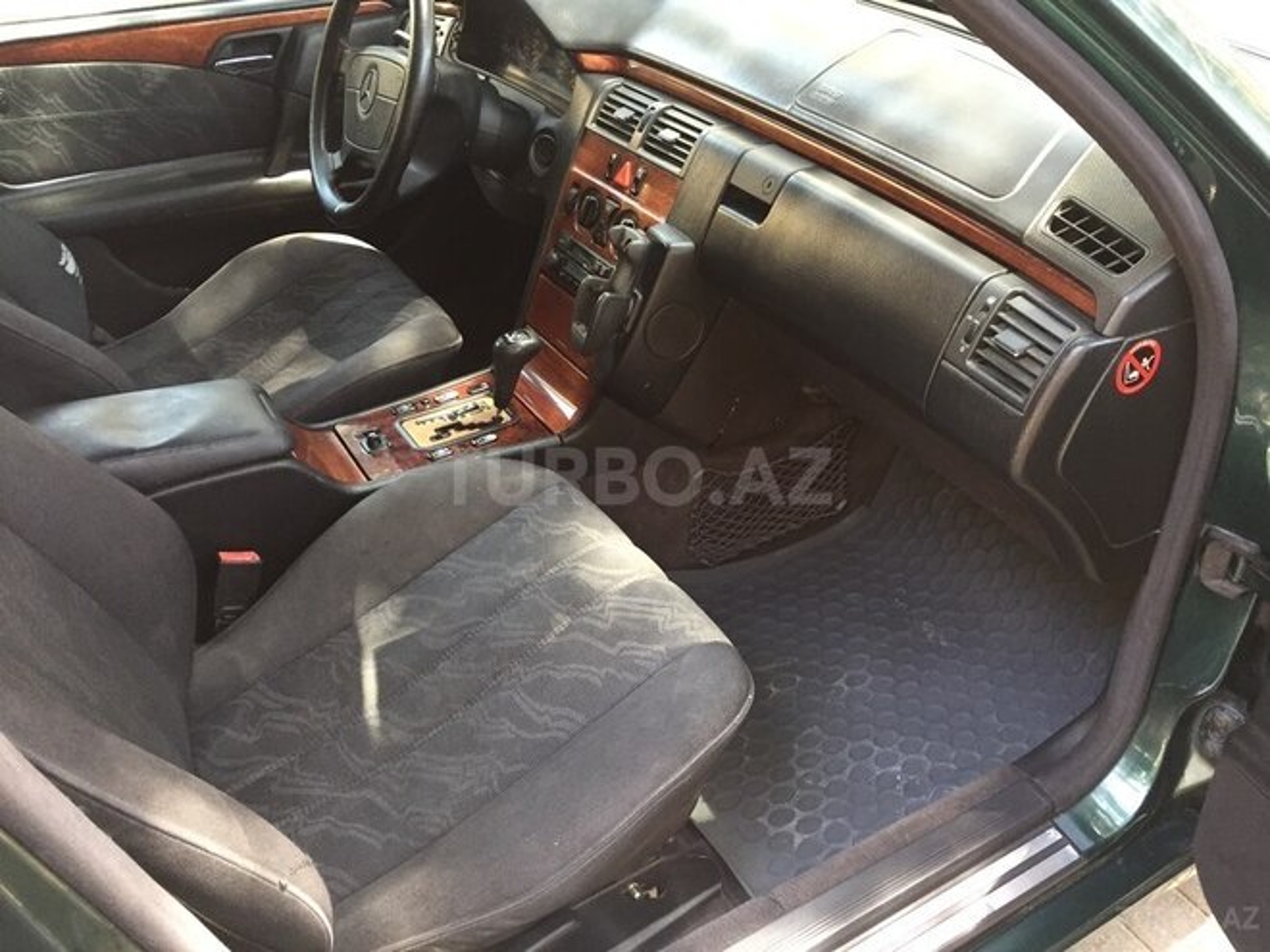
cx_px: 635
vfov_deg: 48.2
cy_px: 476
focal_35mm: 29
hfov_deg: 61.7
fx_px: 1064
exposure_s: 1/33
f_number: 2.2
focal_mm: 4.15
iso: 64
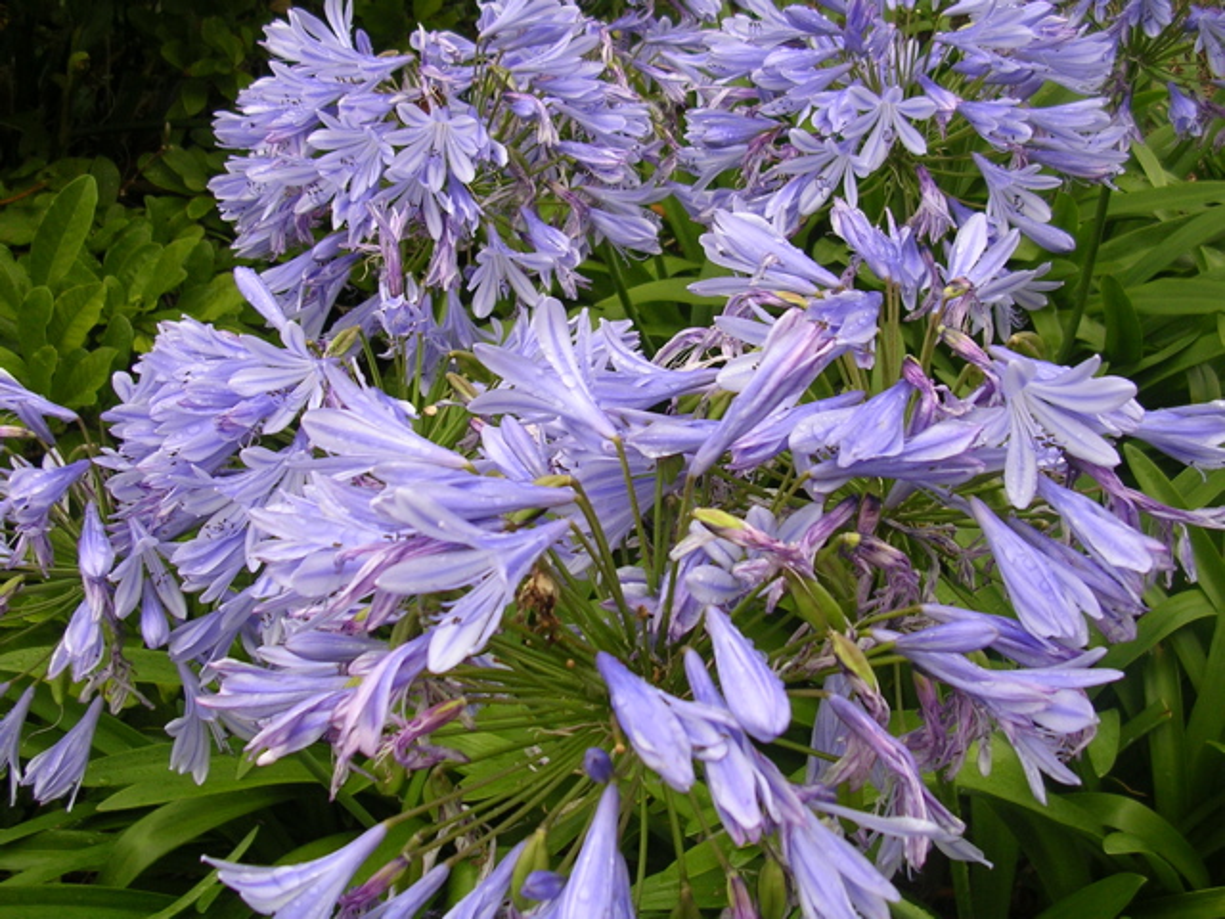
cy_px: 460
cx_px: 612
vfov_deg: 37.7
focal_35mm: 38
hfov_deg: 49.0
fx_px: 1345
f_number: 2.8
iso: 50
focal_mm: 5.8
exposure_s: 1/160
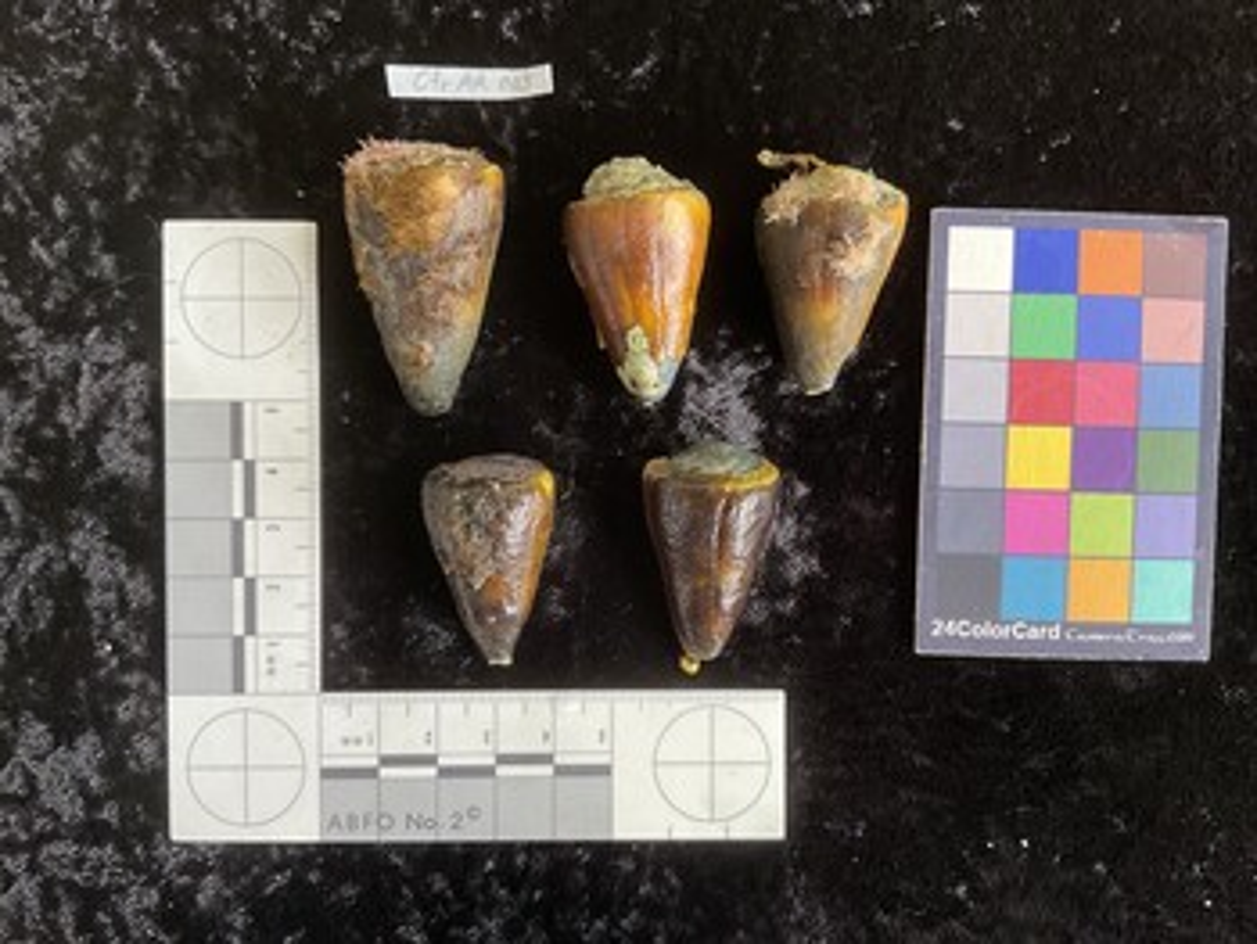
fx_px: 1054
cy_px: 472
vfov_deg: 48.3
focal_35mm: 29
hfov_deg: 61.6
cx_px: 628
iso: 100
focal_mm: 3
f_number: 1.8
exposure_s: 1/60
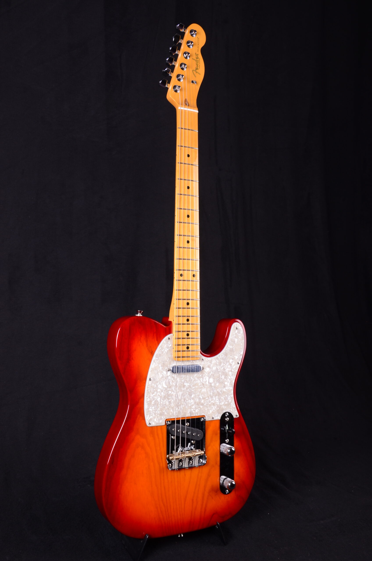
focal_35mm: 38
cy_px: 280
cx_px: 186
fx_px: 584
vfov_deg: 51.4
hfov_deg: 35.3
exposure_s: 1/200
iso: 200
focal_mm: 25
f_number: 13
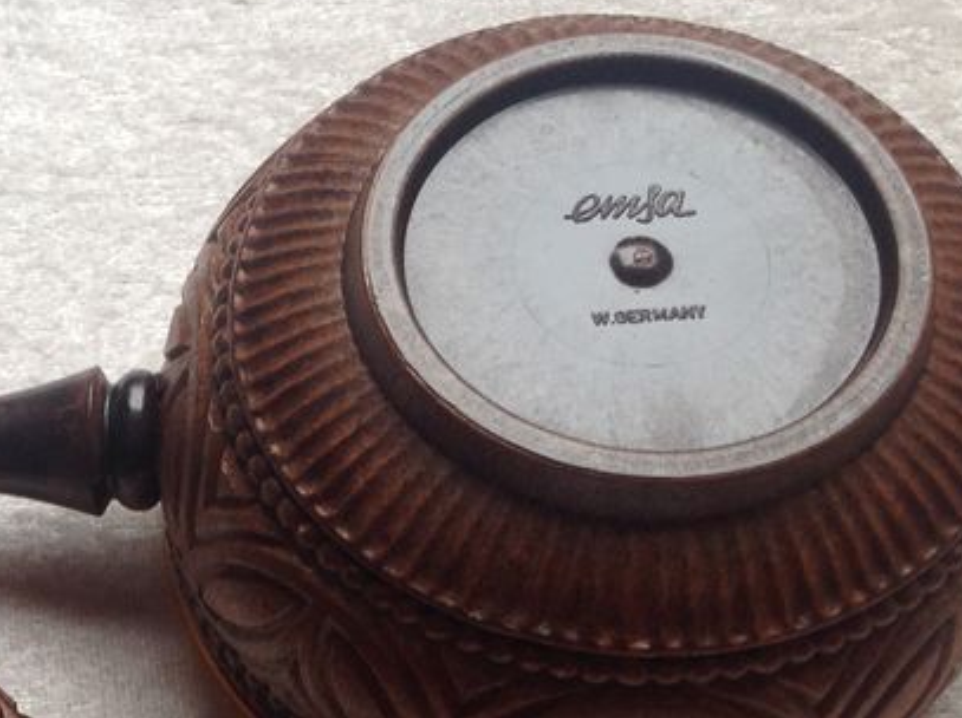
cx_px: -95
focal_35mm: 86
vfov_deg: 16.6
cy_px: 809
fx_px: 2386
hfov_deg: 21.6
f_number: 2.4
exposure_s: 1/60
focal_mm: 4.28
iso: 50
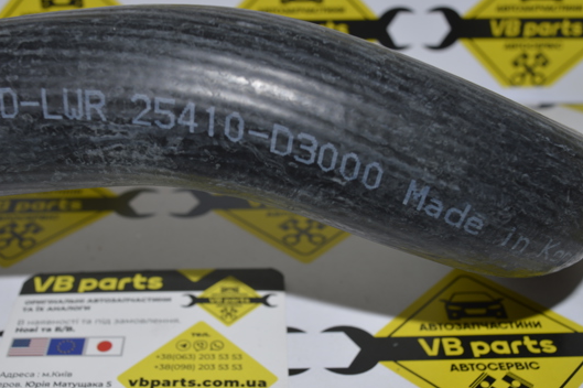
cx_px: 246
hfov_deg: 37.7
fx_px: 851
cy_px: 213
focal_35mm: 53
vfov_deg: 25.7
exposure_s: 1/60
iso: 100
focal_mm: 29
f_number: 8
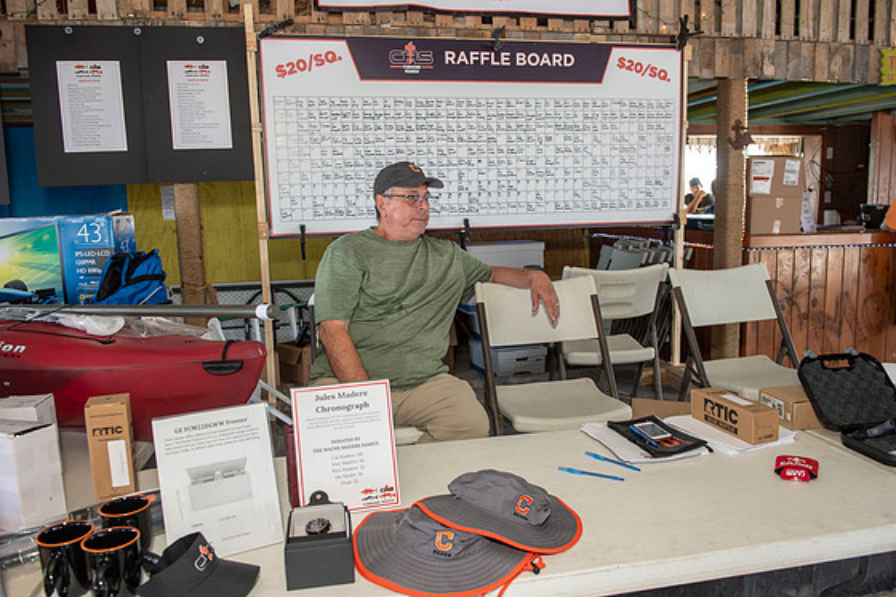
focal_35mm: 29
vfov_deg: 44.9
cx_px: 459
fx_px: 722
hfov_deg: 63.7
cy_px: 301
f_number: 5
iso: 200
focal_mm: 28
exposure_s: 1/60
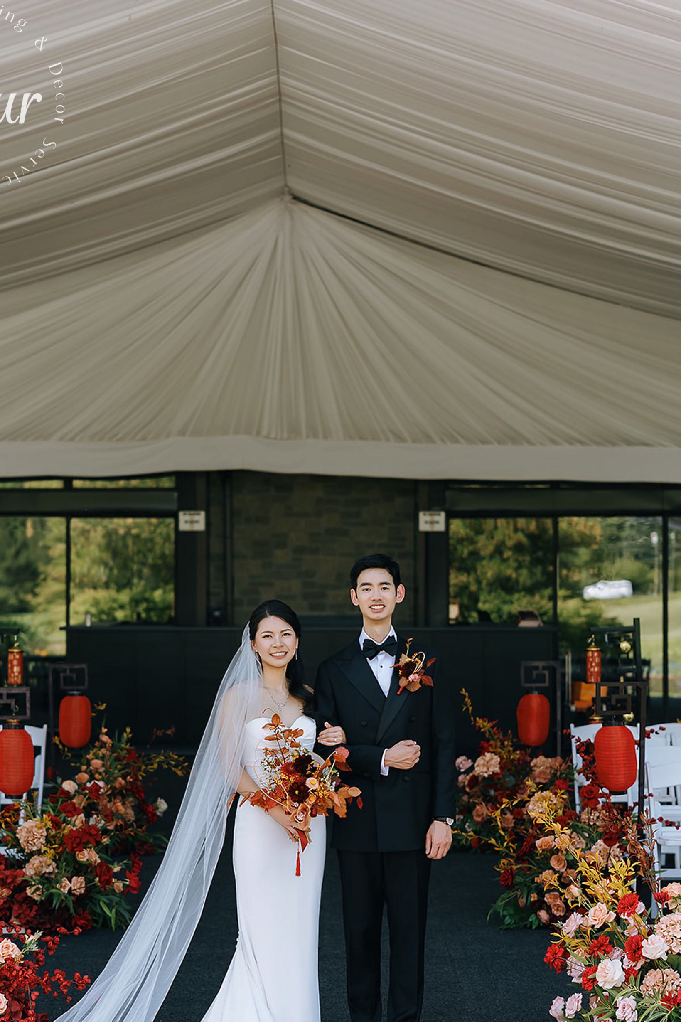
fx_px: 1731
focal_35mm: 61
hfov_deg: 22.2
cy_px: 609
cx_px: 277
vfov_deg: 32.8
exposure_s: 1/500
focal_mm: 50
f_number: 2
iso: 100
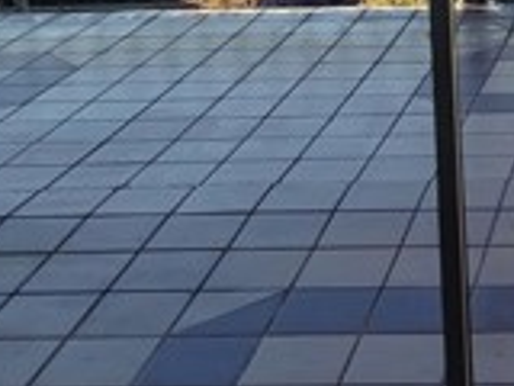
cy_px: -206
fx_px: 1544
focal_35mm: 104
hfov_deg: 17.9
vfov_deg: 13.4
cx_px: 620
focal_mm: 5.4
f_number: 1.8
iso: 40
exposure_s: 1/752
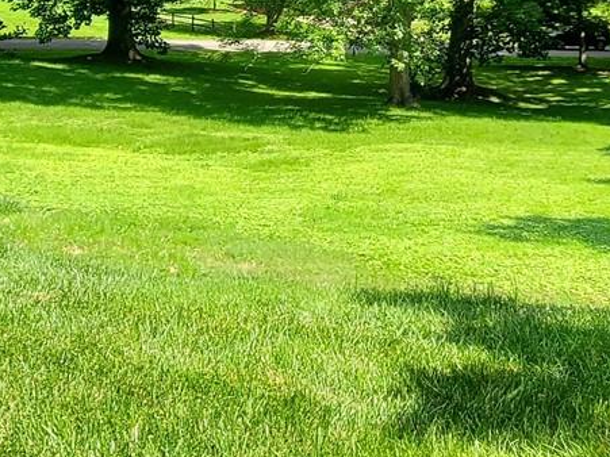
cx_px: 356
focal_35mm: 59
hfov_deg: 32.6
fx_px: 1039
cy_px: -35
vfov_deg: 23.4
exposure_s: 1/387
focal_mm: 1.8
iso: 50
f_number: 2.2
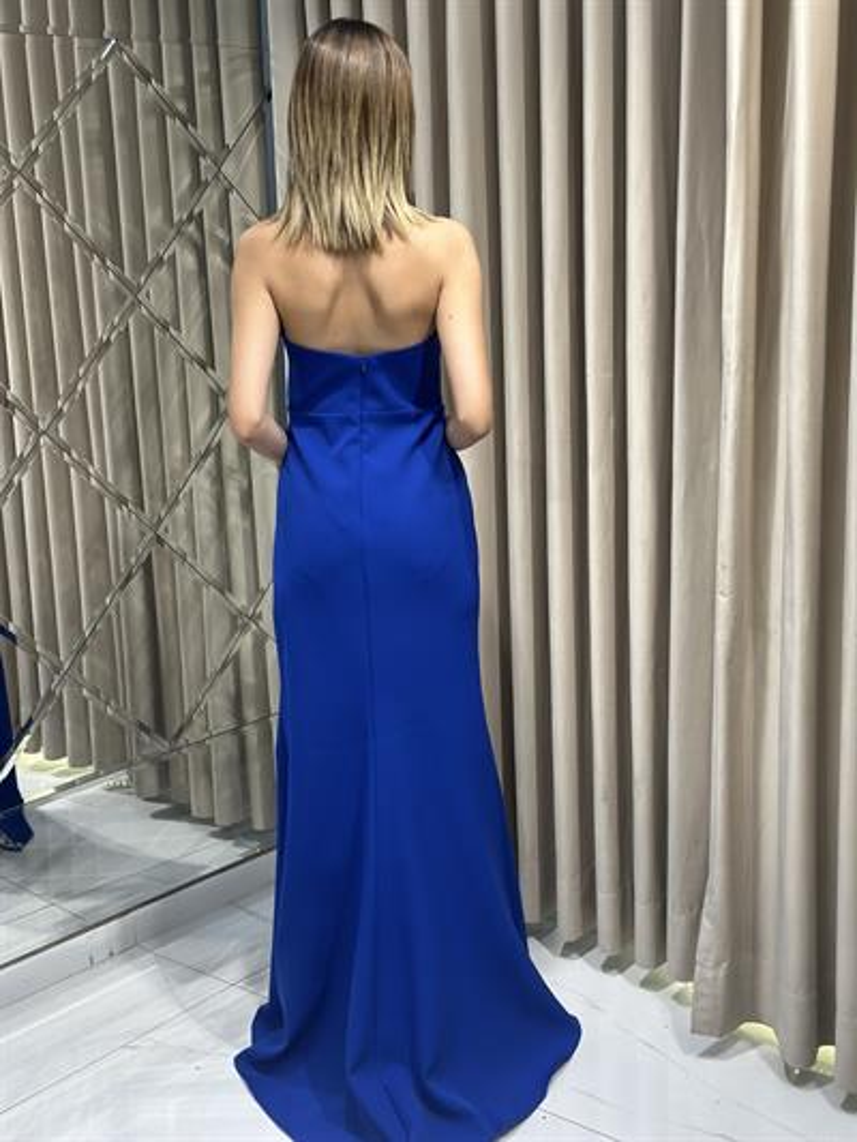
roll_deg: +1.5
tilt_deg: -14.4
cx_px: 428
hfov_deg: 30.3
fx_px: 1584
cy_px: 571
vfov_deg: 39.6
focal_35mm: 48
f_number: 1.78
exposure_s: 1/348
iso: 80
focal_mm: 6.86
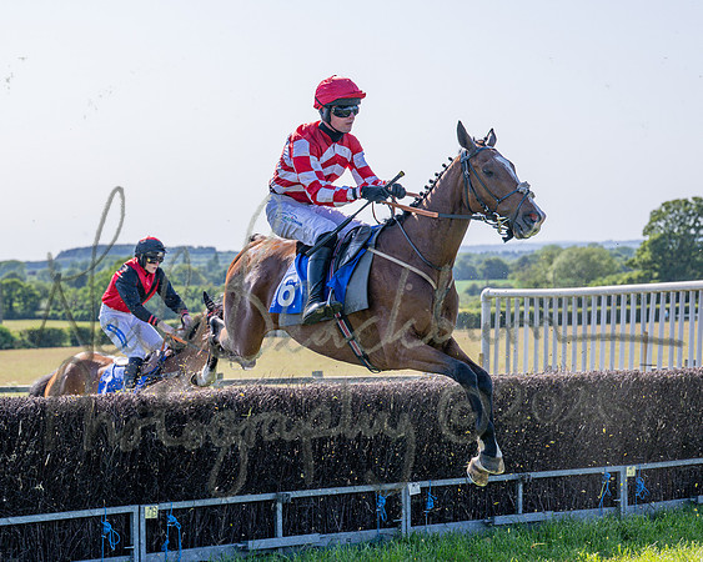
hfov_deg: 18.5
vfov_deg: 14.8
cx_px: 267
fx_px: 2155
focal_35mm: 104
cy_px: 331
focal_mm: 70
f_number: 4
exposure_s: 1/2000
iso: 200
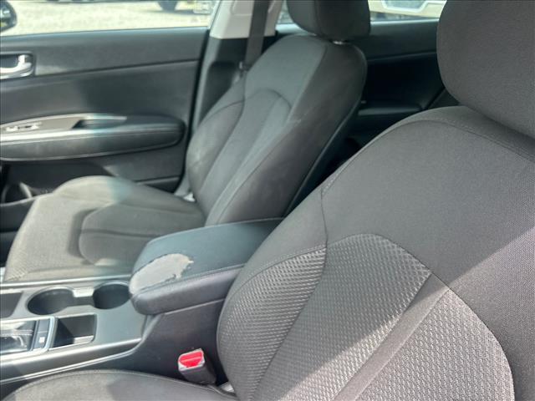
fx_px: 402
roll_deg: -2.7
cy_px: 200
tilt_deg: -28.7
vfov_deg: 53.1
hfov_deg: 67.3
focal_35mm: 26
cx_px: 268
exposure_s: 1/148
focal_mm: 5.7
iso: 50
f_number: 1.5
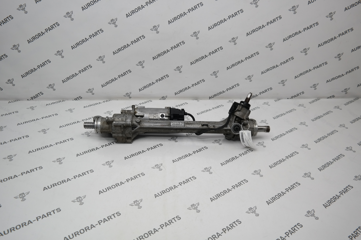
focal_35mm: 27
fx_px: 271
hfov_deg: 67.4
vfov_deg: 47.9
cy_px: 120
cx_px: 180
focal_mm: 18
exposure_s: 1/80
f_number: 3.5
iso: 100
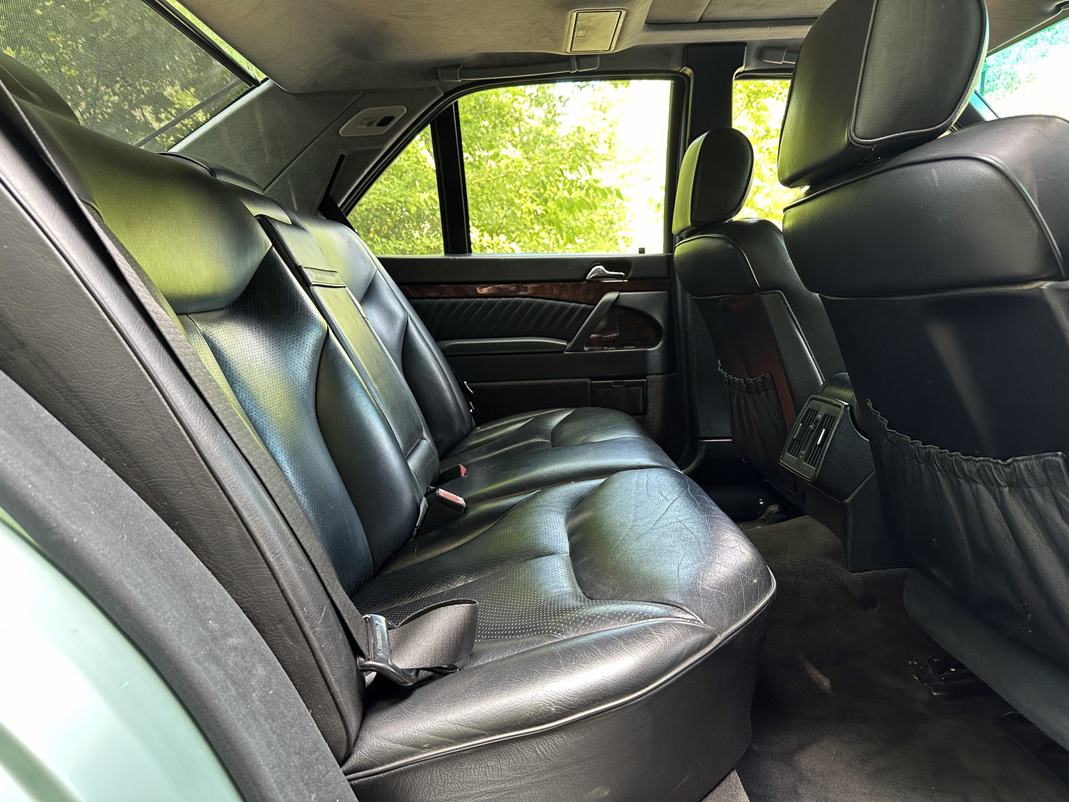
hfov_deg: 71.6
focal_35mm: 24
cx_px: 534
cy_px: 401
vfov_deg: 56.8
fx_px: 741
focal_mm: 6.86
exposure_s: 1/68
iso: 250
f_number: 1.78
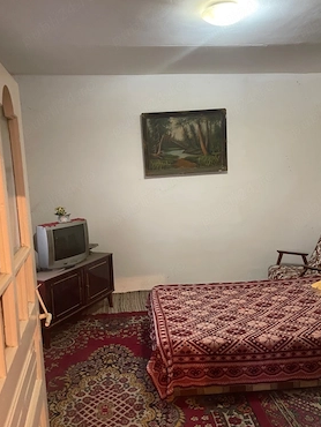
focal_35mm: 27
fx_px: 333
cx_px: 171
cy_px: 212
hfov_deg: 51.4
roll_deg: +0.2
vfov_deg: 65.3
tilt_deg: -7.2
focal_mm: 5.1
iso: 500
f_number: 1.6
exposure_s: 1/50
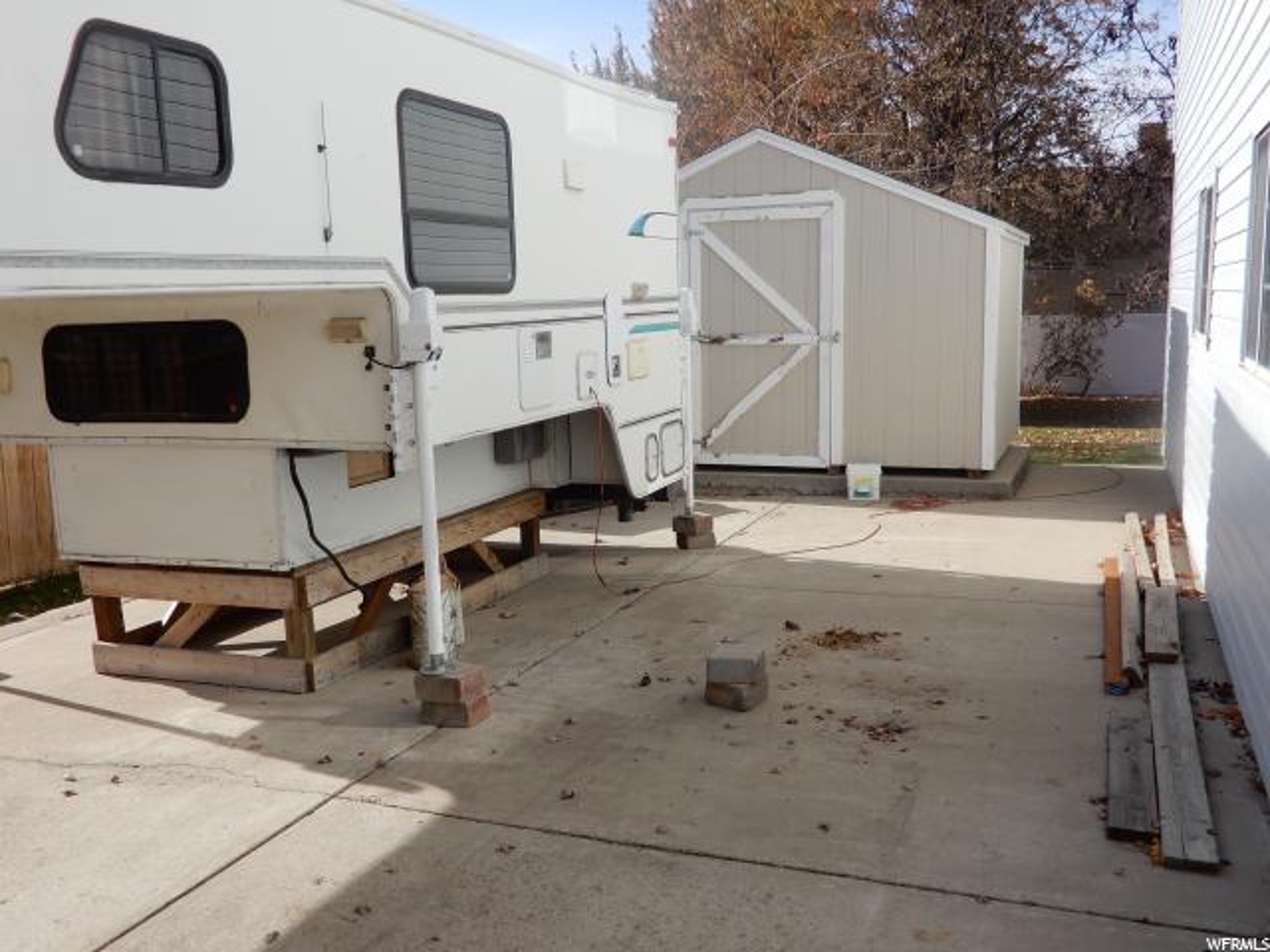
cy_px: 476
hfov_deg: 52.6
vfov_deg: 40.7
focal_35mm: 35
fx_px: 1284
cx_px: 635
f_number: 4
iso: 80
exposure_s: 1/800
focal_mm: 6.2
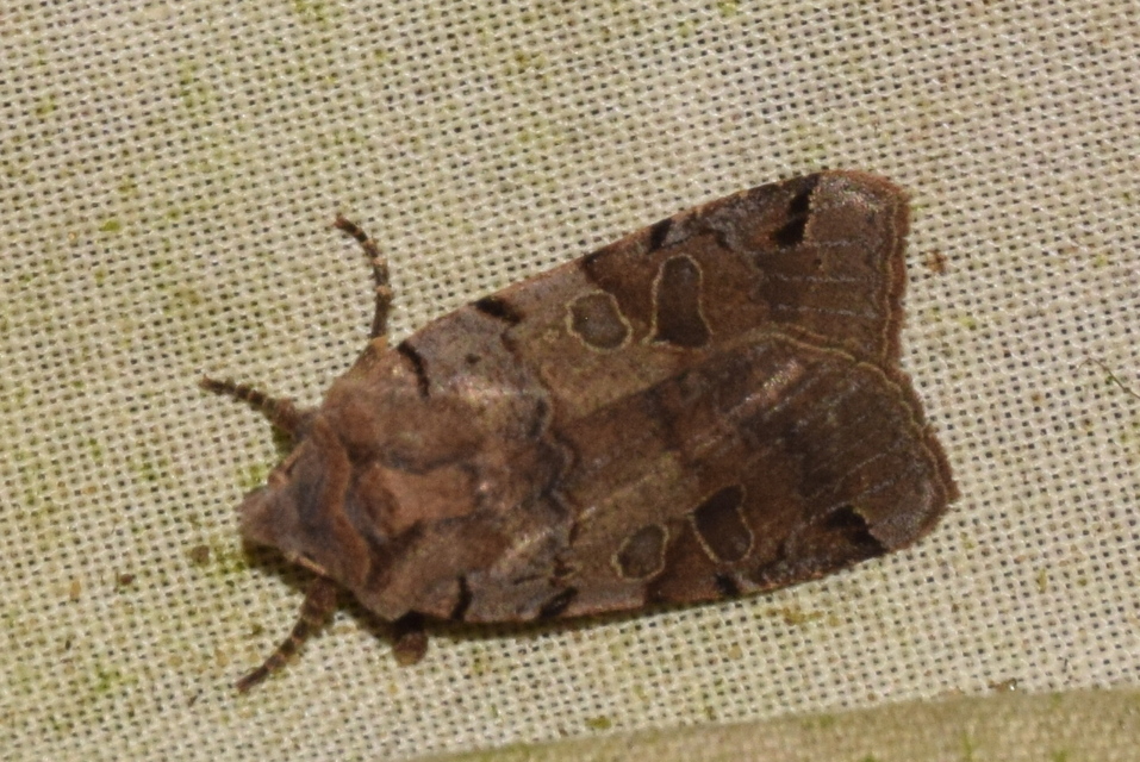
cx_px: 570
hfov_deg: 9.8
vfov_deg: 6.6
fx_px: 6656
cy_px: 381
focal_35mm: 210
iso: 400
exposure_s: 1/200
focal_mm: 140
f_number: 14
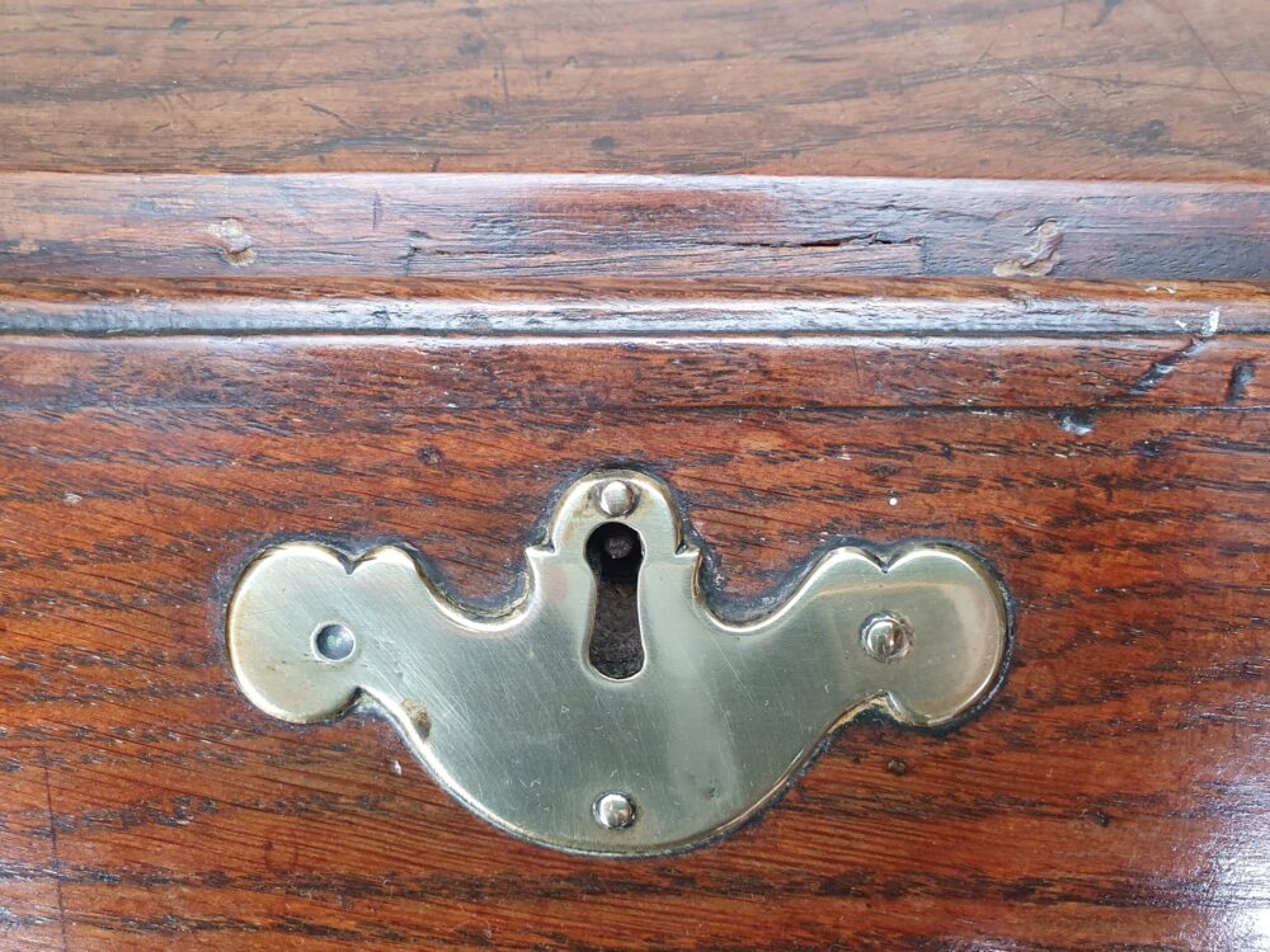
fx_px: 954
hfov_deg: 67.3
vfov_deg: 53.1
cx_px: 635
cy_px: 476
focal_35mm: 26
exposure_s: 1/50
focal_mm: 4.32
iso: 400
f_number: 2.4
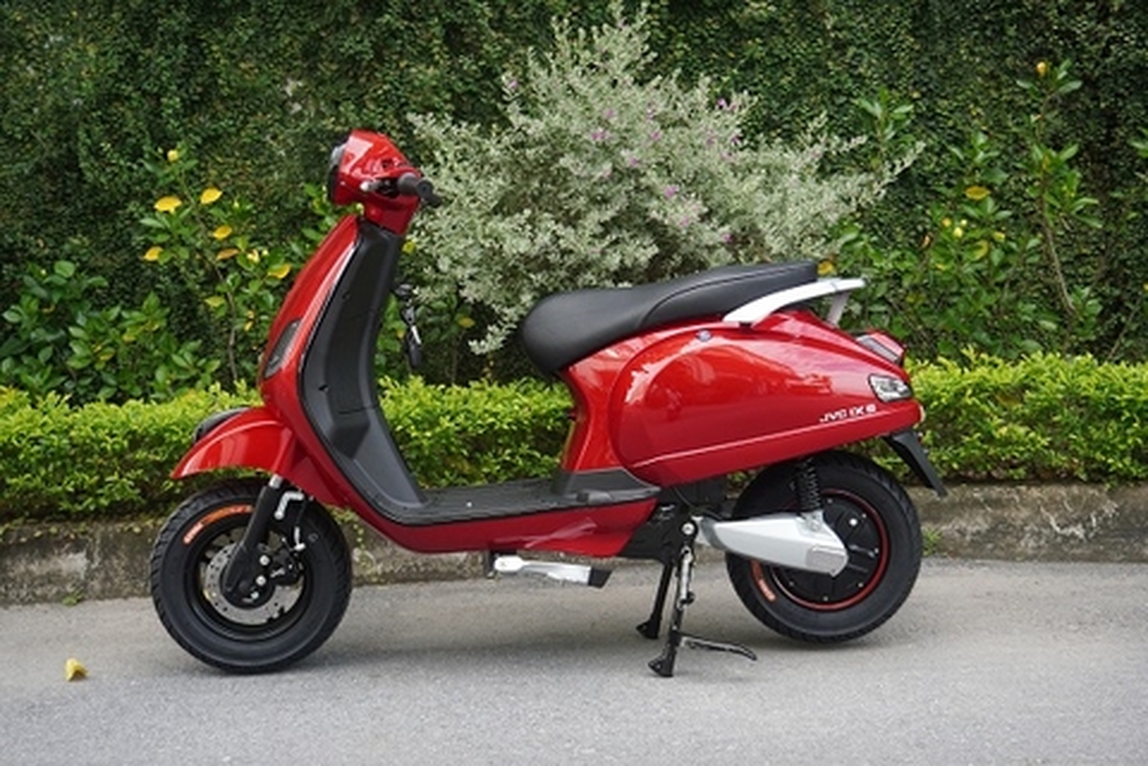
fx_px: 1244
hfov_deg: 49.6
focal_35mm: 39
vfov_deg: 34.2
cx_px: 574
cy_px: 383
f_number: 4.5
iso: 400
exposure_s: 1/160
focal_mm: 26
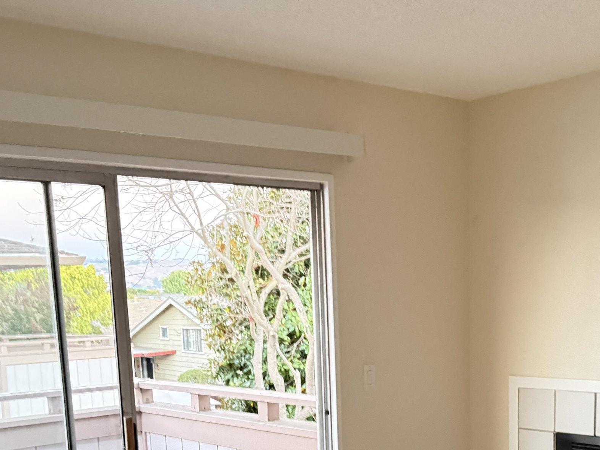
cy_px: 433
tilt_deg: -8.5
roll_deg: +2.0
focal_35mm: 47
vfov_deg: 29.2
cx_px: 336
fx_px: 815
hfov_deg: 40.4
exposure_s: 1/30
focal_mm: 6.76
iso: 1250
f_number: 1.78
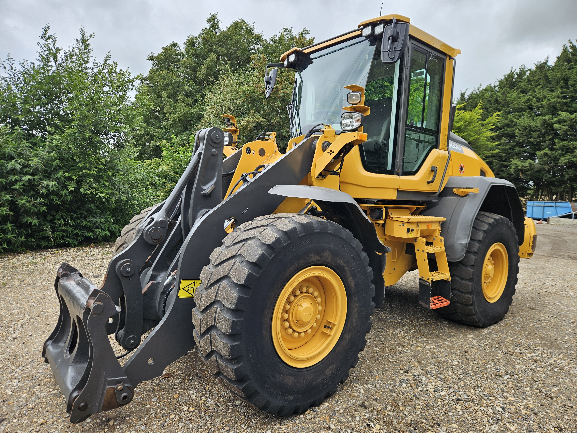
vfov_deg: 58.9
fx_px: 383
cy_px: 216
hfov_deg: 73.9
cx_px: 288
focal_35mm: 23
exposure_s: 1/410
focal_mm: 5.4
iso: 25
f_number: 1.8
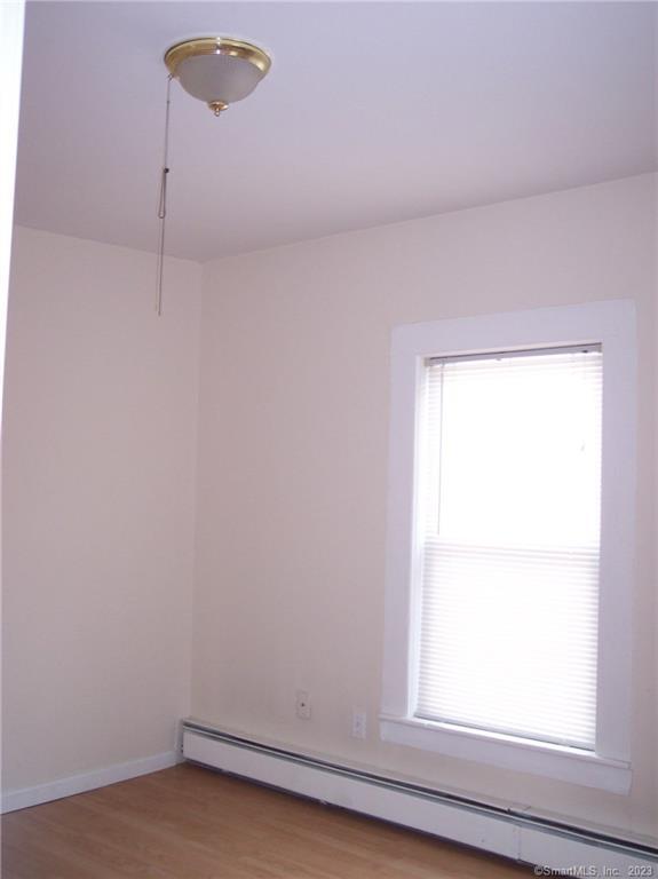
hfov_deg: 37.7
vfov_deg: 49.0
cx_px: 329
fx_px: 964
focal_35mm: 38
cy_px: 440
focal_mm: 8
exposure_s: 1/30
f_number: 2.8
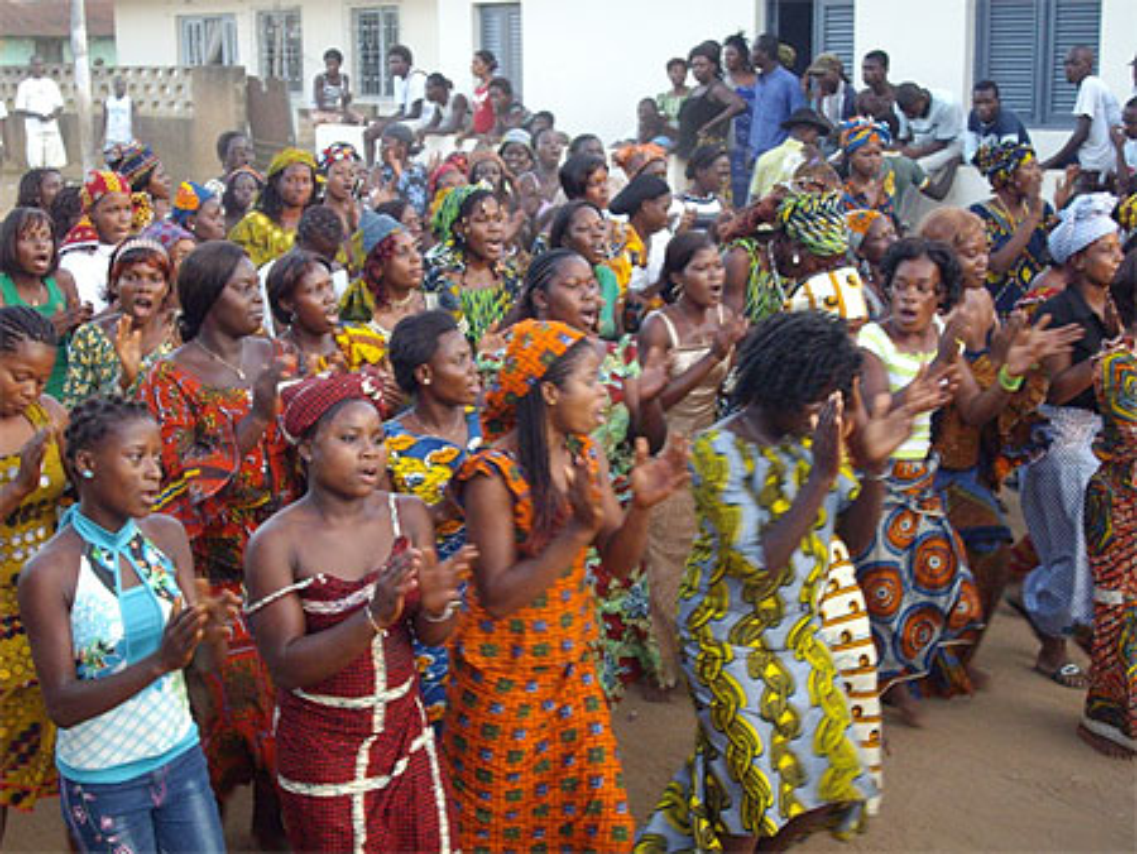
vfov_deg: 27.1
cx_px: 568
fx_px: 1775
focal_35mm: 54
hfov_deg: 35.5
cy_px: 427
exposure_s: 1/60
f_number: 3.4
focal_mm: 9
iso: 251
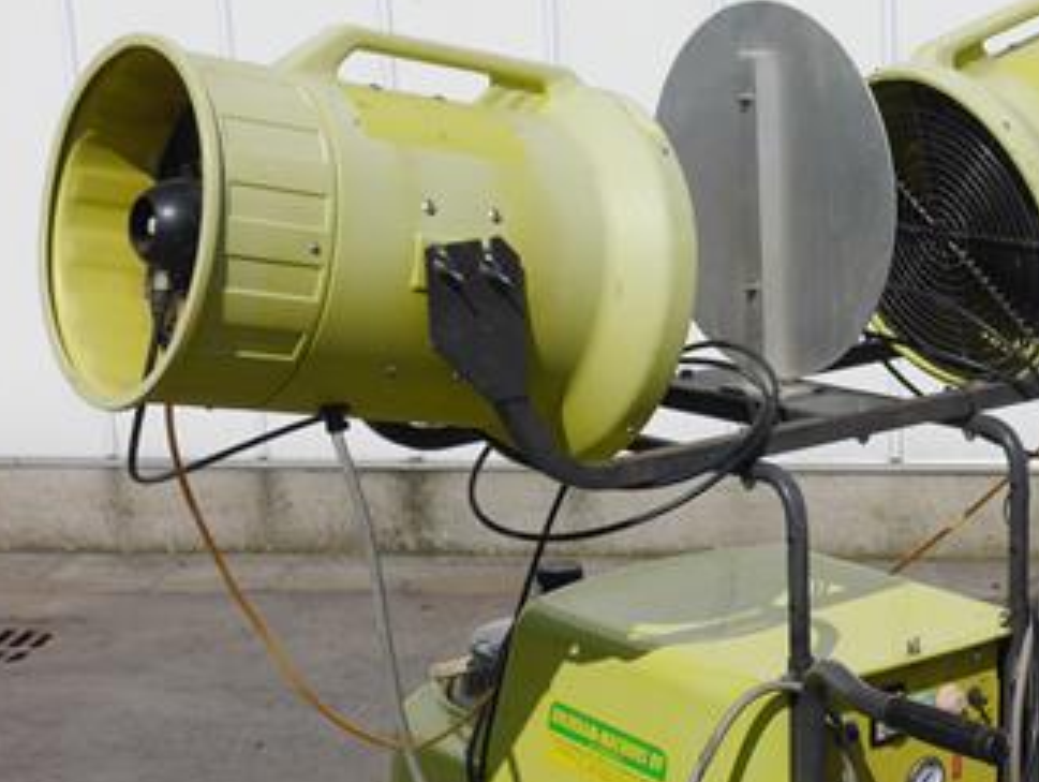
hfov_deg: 23.2
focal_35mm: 83
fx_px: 2494
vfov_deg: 17.7
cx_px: 832
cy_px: 602
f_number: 10
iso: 160
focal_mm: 21
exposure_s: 1/500
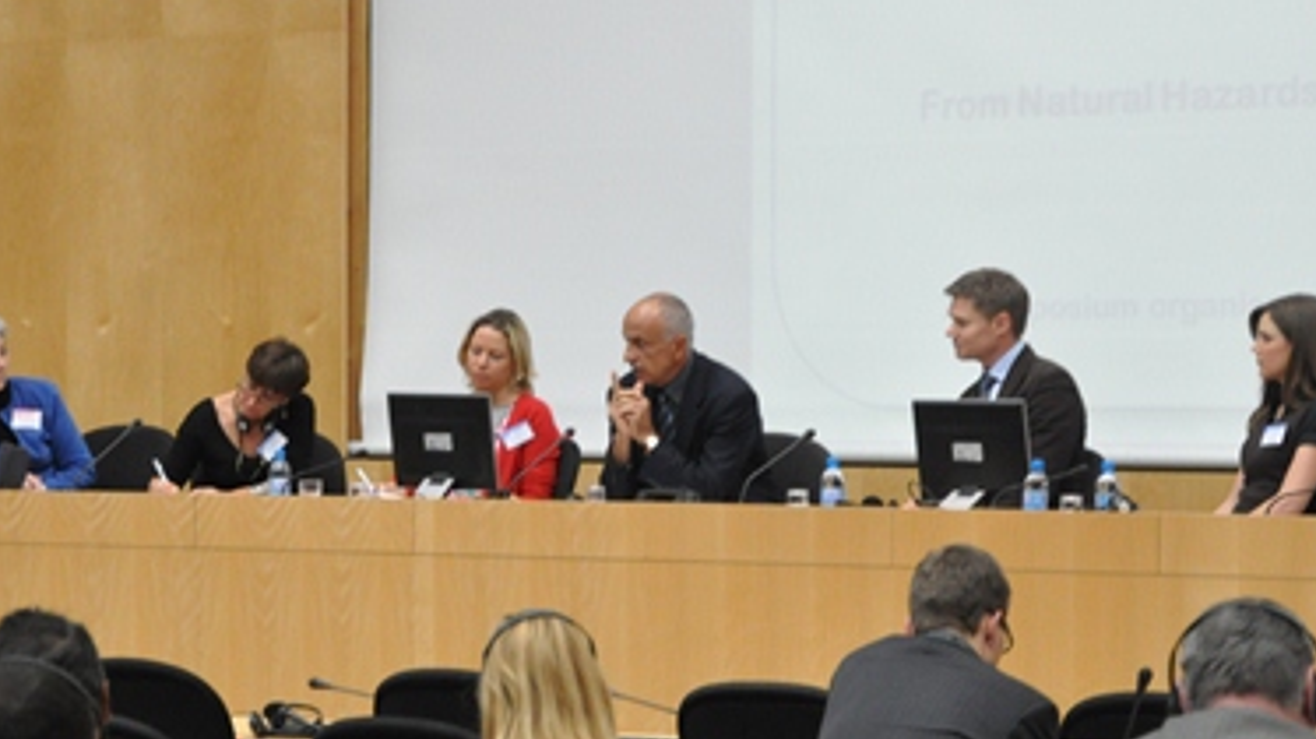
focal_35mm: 188
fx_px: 6557
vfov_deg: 6.4
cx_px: 384
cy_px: 392
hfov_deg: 11.4
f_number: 5.3
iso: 1600
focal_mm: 70
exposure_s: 1/100
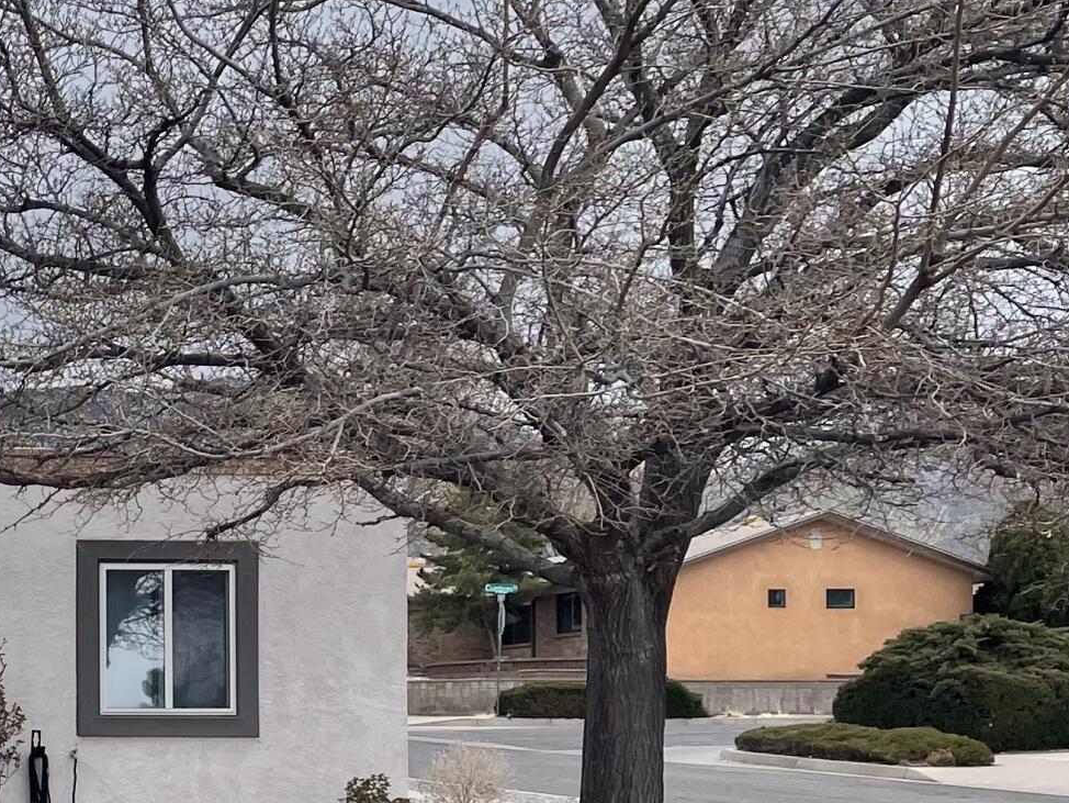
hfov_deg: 22.3
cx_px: -368
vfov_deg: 18.8
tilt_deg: +0.4
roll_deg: -0.2
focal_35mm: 77
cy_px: 721
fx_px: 2378
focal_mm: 5.1
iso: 32
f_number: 1.6
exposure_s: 1/2717
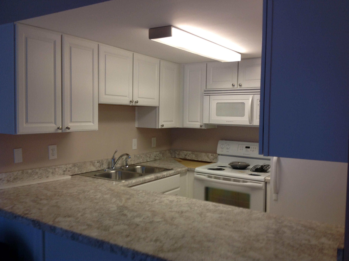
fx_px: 352
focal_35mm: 35
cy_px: 130
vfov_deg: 40.6
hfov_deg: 52.7
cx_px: 174
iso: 64
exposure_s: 1/24
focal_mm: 4.28
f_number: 2.4
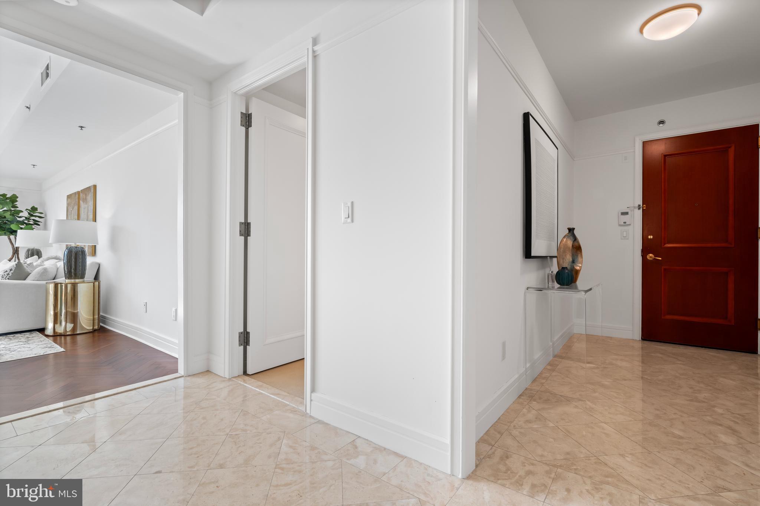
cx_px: 380
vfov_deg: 73.7
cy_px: 253
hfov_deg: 96.7
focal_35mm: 16
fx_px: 338
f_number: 7.1
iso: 800
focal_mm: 16
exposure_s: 1/10
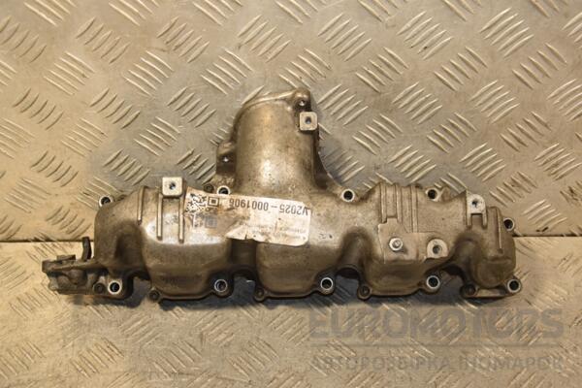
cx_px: 291
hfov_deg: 35.1
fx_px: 921
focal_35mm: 57
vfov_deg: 23.8
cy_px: 194
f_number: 5
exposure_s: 1/125
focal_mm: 38
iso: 800
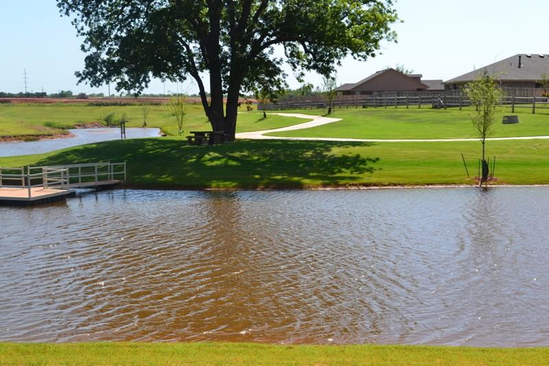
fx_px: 823
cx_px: 274
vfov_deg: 25.0
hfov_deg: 36.9
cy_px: 183
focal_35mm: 54
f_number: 10
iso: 400
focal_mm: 36
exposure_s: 1/320
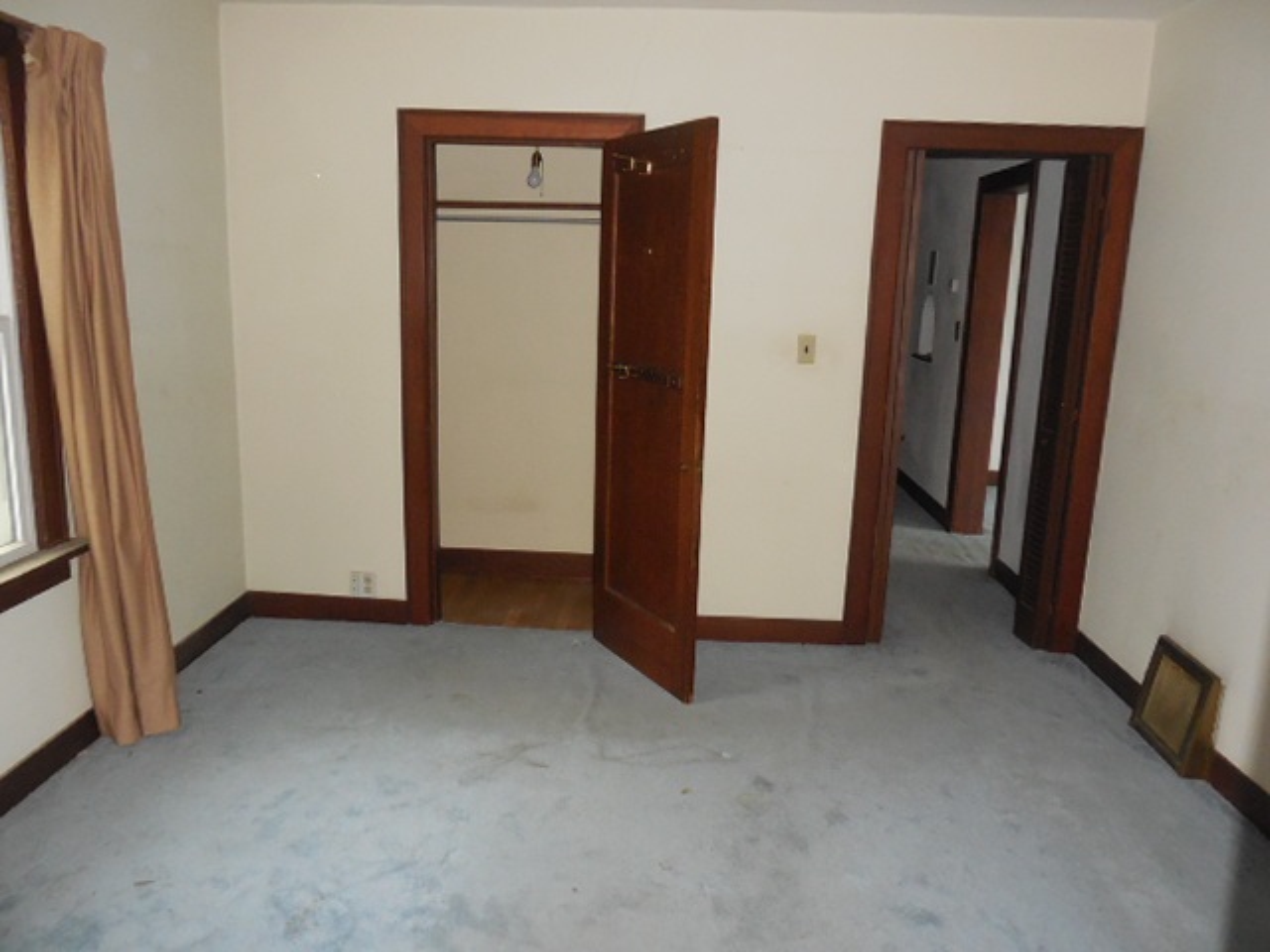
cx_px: 635
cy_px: 476
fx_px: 954
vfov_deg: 53.1
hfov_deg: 67.3
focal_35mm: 26
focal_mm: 4.6
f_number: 3.5
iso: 900
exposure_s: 1/25
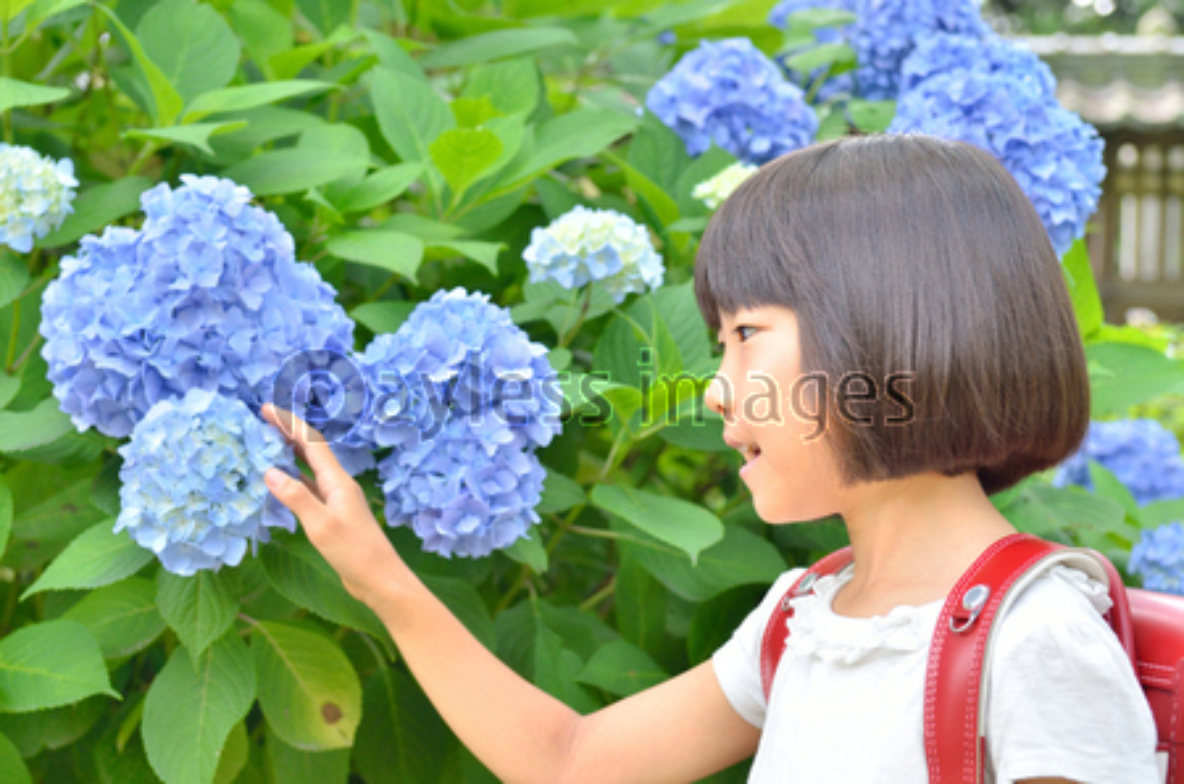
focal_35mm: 72
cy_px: 392
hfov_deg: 28.1
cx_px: 592
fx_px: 2363
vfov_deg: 18.8
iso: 200
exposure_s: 1/160
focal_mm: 48
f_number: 4
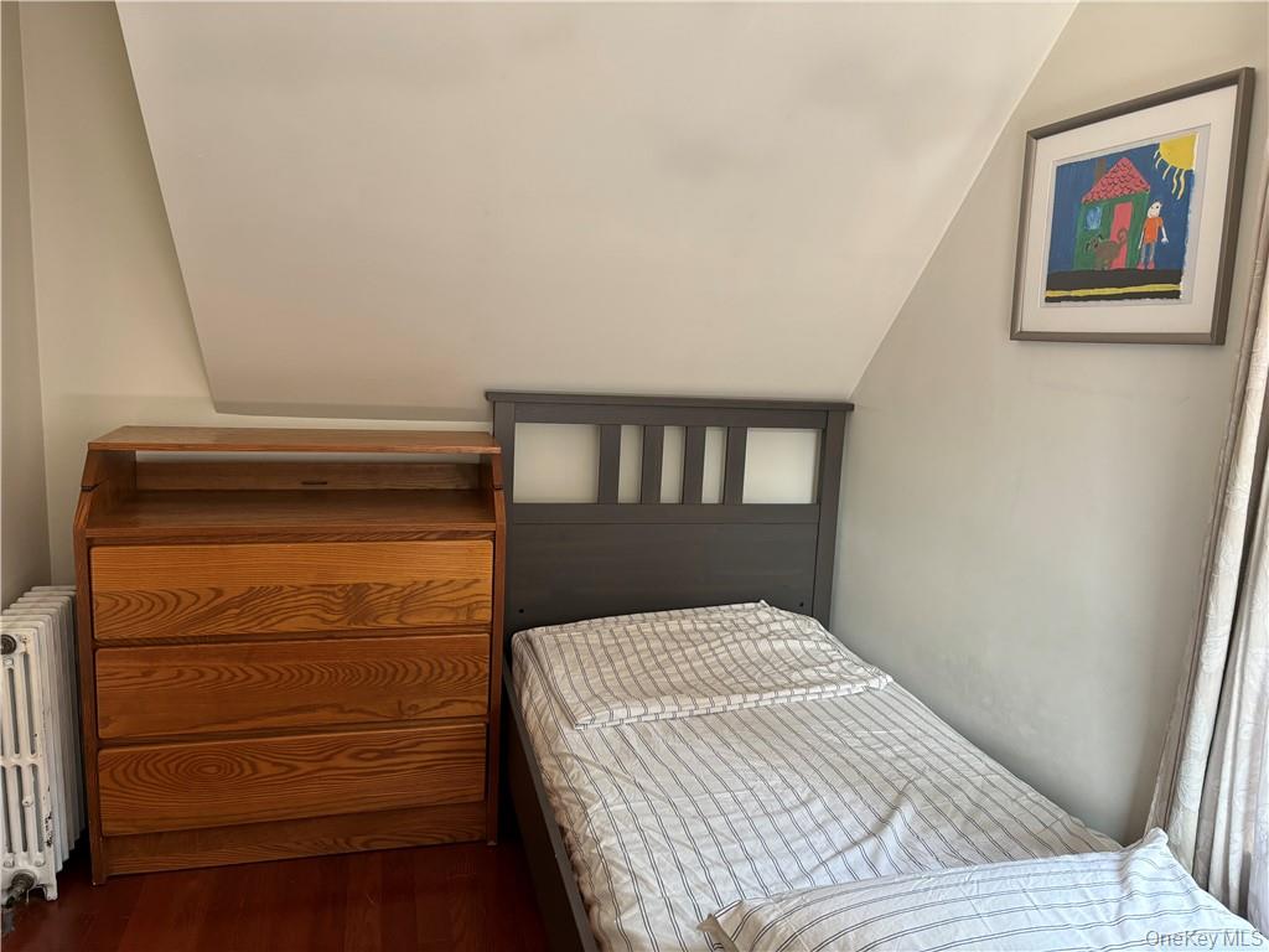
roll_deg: -2.7
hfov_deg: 67.3
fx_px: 953
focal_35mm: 26
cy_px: 476
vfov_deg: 53.1
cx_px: 634
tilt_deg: -9.7
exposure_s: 1/103
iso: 125
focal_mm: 5.96
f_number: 1.6
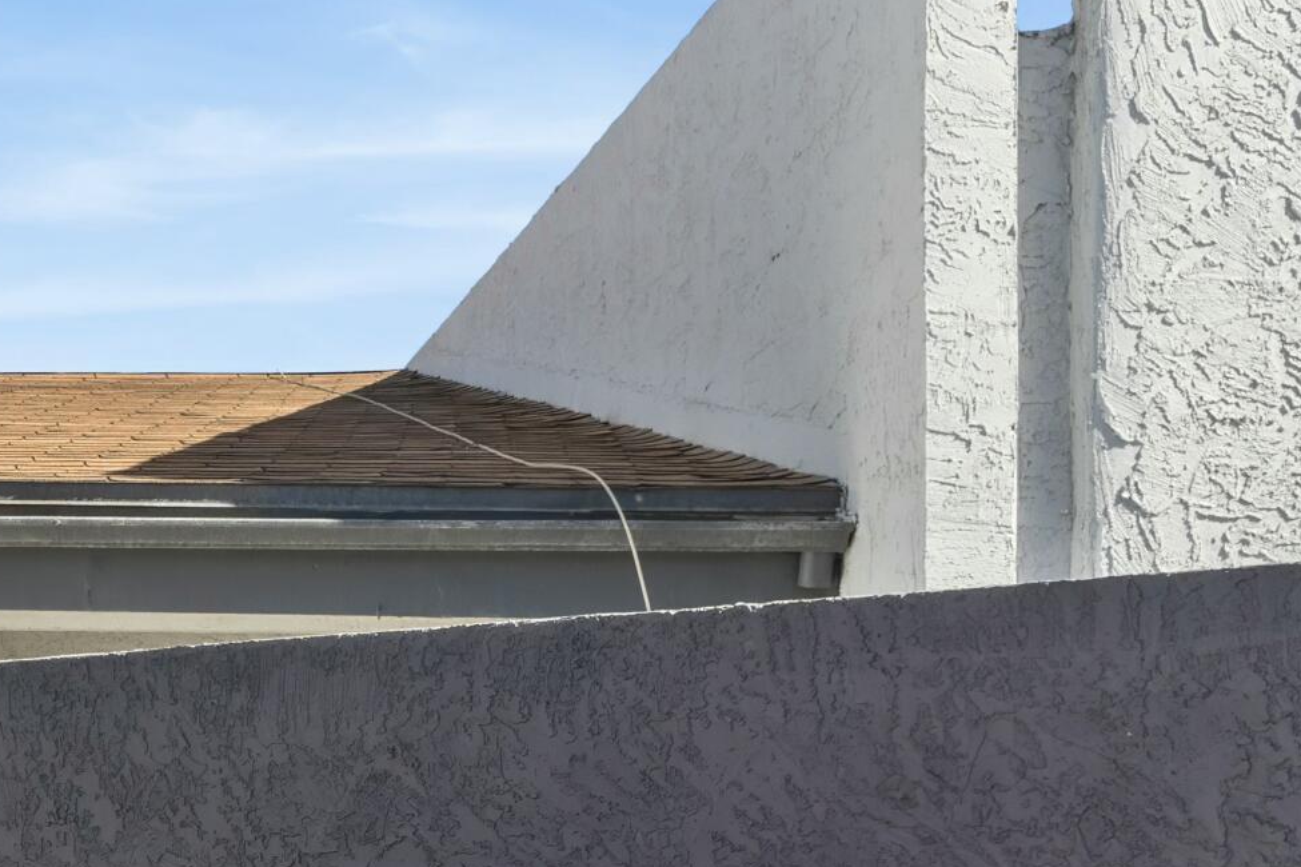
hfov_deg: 24.0
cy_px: 894
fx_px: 2891
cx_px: -67
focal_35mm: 80
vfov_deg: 16.7
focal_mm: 26
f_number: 9
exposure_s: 1/2000
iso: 800
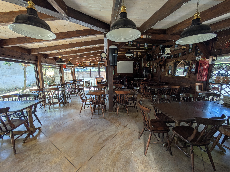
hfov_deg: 102.0
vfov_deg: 85.7
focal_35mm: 14
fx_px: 93
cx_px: 115
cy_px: 86
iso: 41
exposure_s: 1/119
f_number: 2.2
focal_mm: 1.83
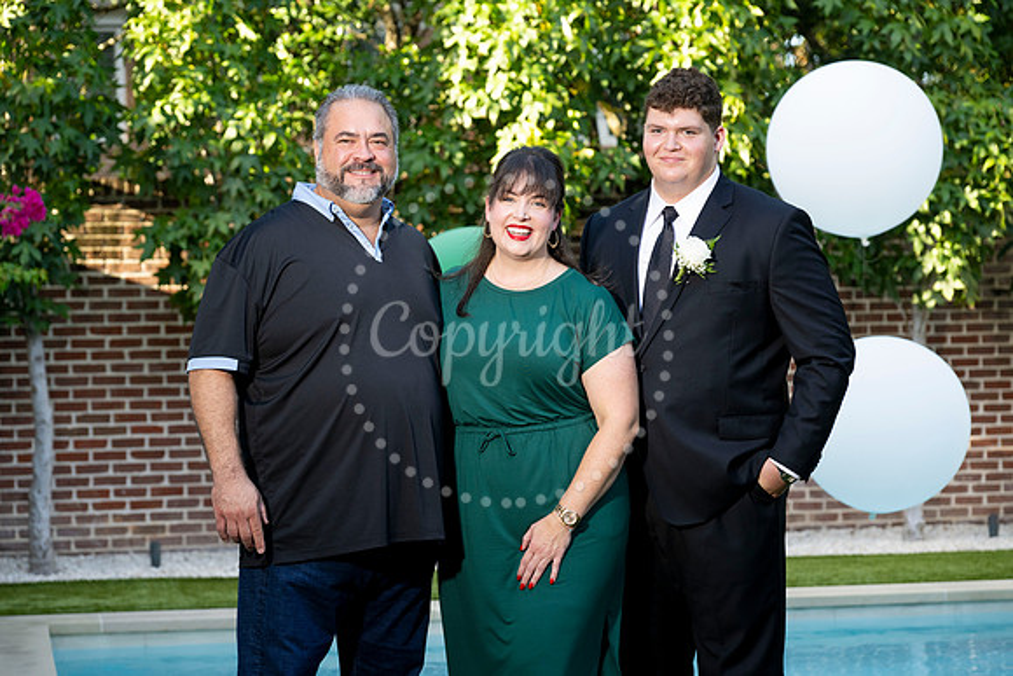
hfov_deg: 23.9
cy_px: 338
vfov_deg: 16.1
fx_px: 2392
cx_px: 506
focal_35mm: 85
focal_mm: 85
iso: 400
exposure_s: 1/200
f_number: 4.5
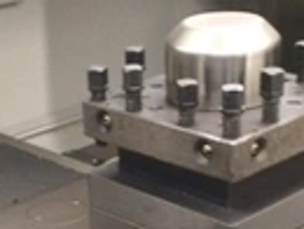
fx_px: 783
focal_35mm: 89
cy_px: 248
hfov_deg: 22.0
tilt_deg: -28.2
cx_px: 129
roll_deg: +0.9
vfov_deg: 16.2
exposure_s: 1/24
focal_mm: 4.15
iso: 320
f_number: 2.2
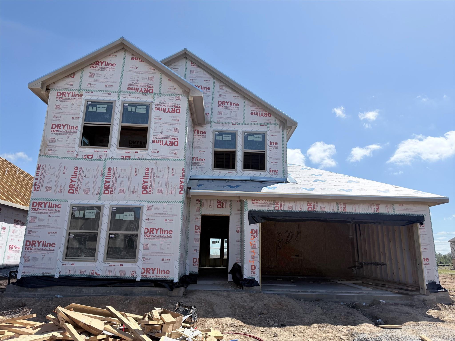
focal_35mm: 24
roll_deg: -0.2
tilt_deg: +16.1
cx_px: 228
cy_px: 170
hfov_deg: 71.6
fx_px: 315
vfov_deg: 56.8
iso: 100
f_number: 1.78
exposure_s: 1/9091
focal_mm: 6.76
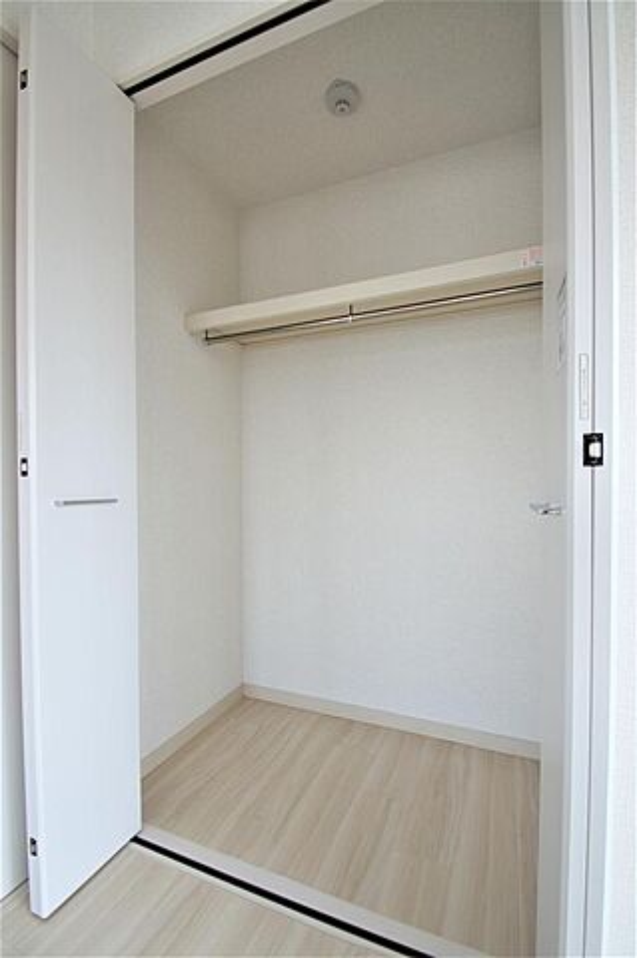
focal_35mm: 15
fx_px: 399
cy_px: 479
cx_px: 318
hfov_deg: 77.2
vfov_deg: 100.4
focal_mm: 10
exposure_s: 1/80
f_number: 5.6
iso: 100
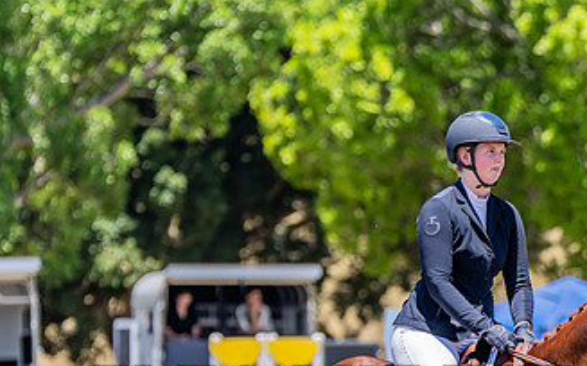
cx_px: 519
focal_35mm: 421
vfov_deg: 3.1
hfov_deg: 5.0
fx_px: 6732
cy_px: 391
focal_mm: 200
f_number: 4
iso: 250
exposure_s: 1/2000
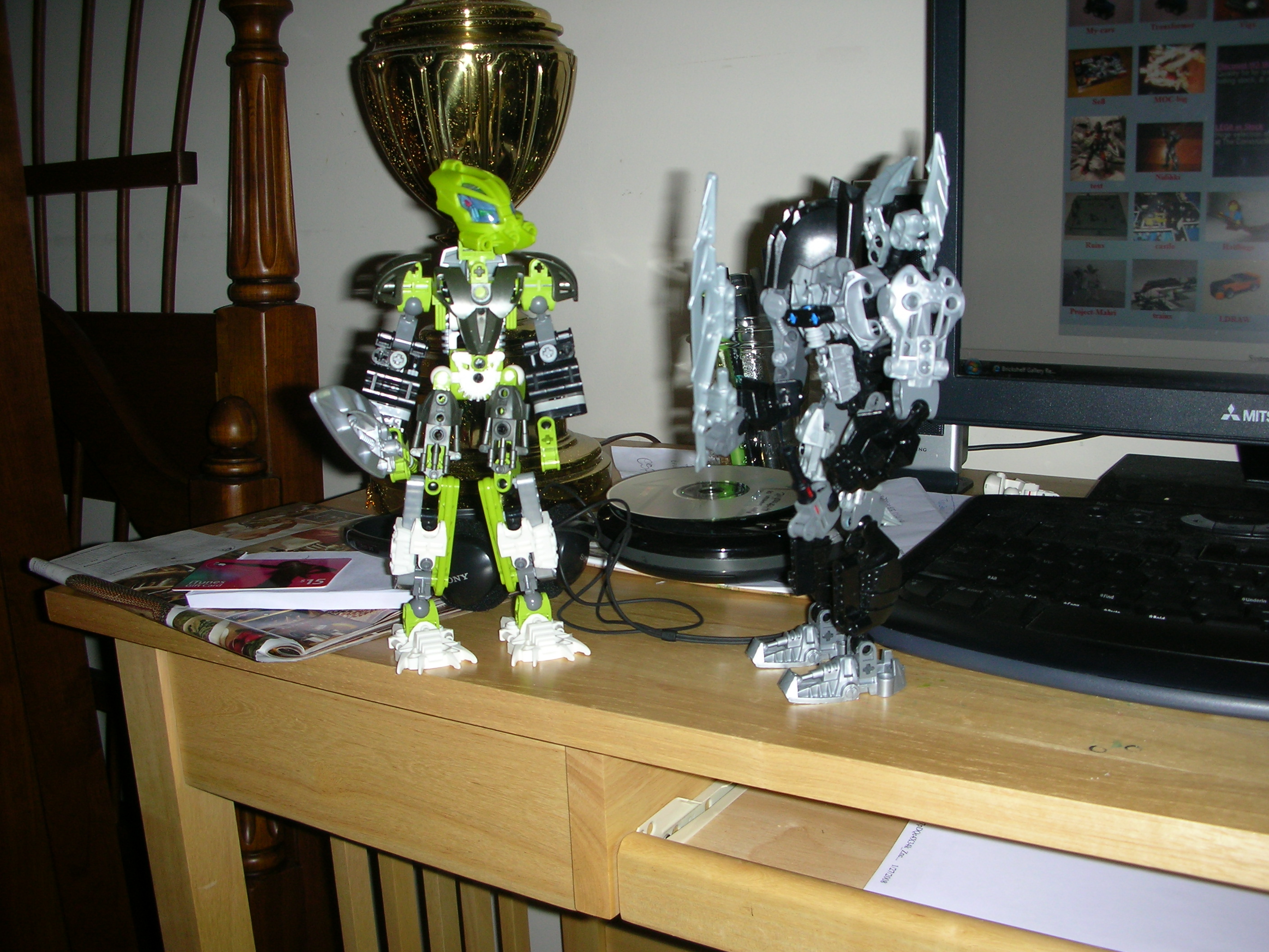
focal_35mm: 35
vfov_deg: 40.7
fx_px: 1283
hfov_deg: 52.6
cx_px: 634
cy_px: 476
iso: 50
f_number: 3
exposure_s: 1/60.1
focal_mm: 5.8
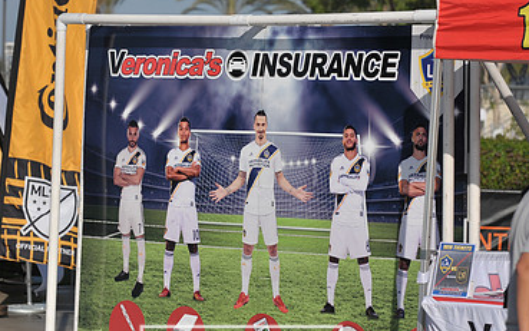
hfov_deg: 11.9
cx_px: 241
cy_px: 129
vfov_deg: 7.5
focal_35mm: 176
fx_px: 2539
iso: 250
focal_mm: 110
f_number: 4.5
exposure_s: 1/4000
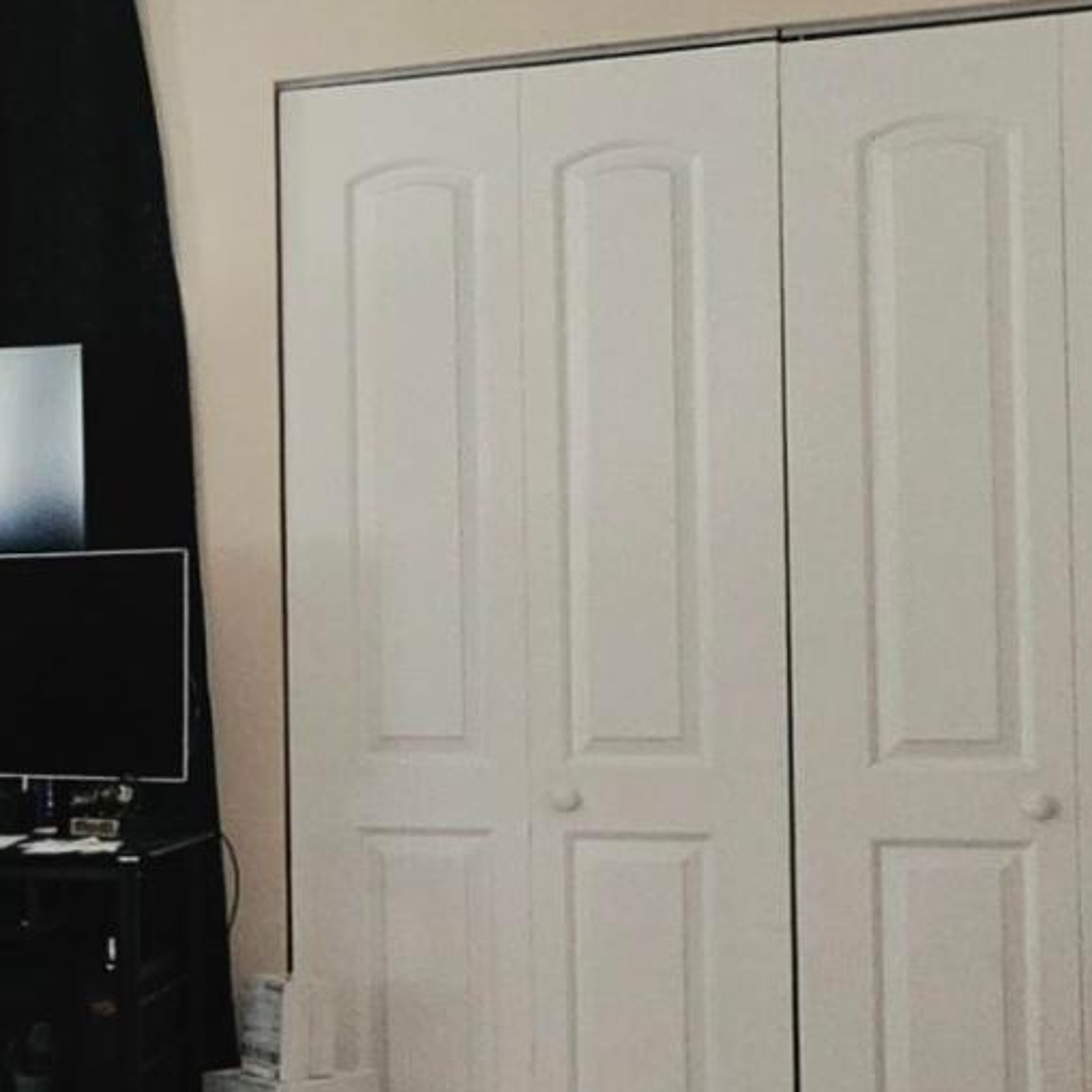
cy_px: 665
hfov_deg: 21.8
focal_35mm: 65
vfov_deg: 26.4
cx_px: -566
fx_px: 2320
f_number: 1.9
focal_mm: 2.2
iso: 200
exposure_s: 1/60.2
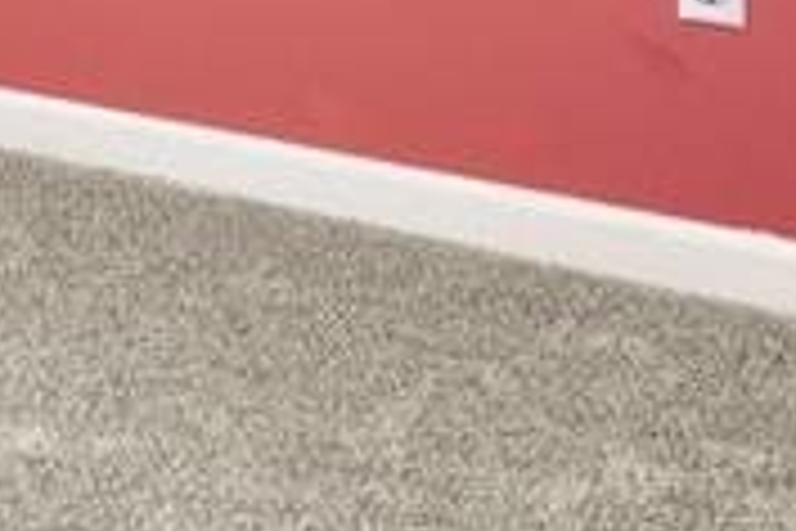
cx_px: -832
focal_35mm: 133
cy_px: -734
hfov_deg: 13.2
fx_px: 2941
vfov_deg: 9.3
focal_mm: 23
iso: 800
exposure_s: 1/6
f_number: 11
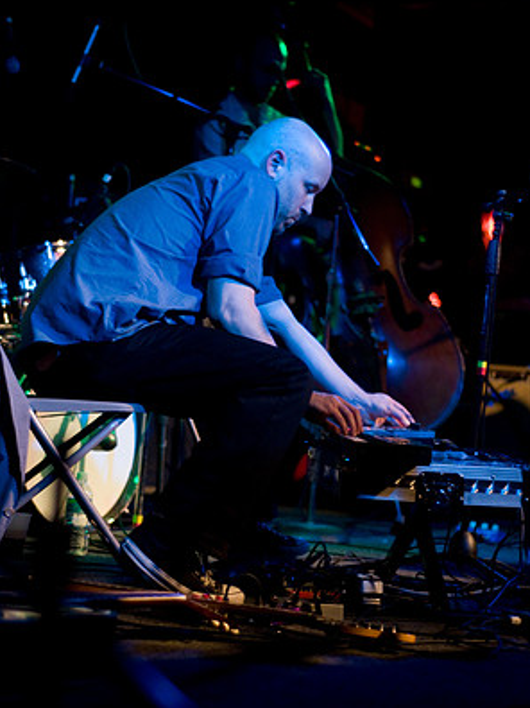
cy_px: 376
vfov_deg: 23.8
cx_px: 266
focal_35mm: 82
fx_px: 1675
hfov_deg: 18.0
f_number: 1.8
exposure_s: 1/50
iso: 1000
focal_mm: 50
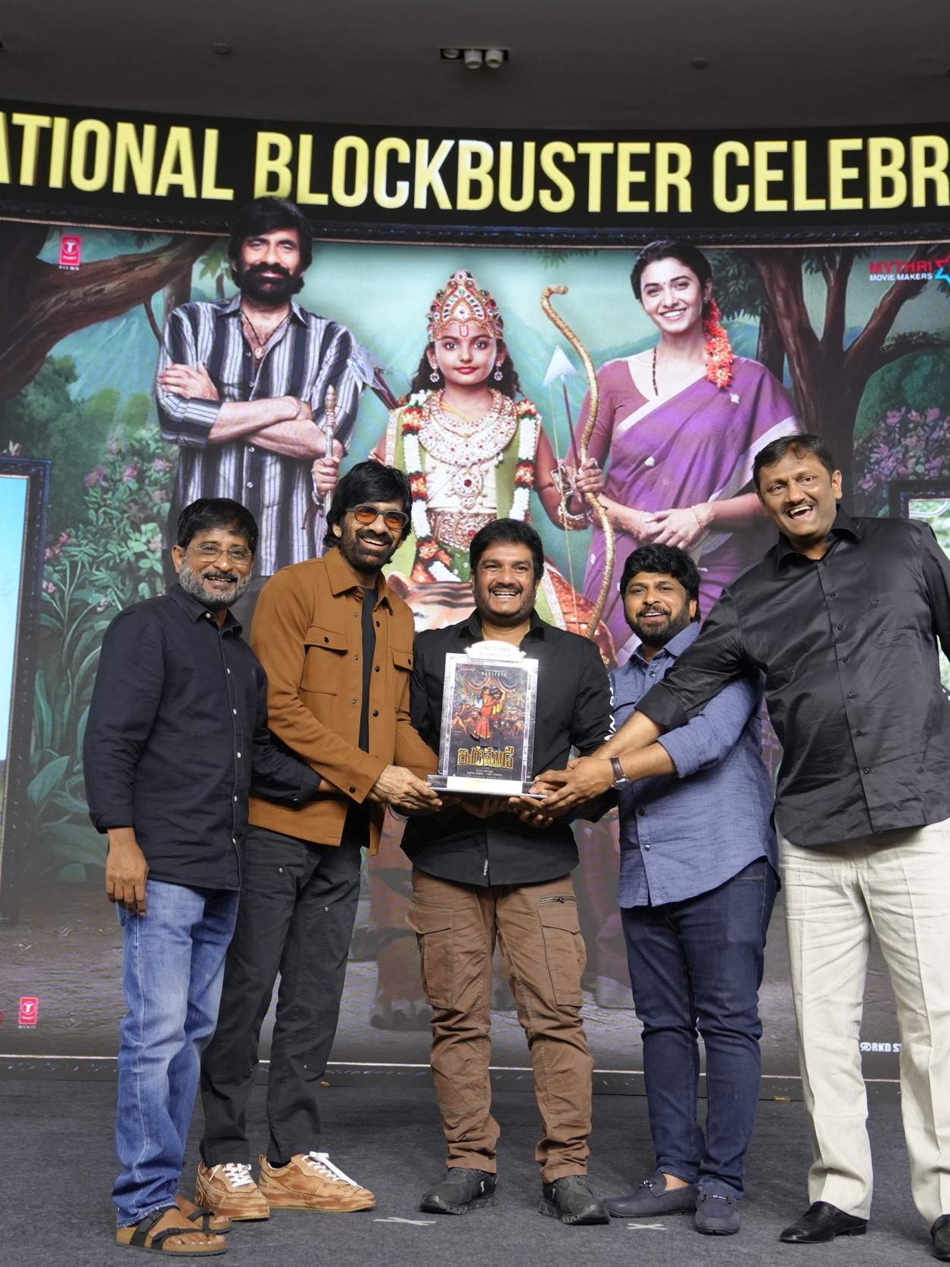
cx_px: 540
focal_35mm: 50
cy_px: 628
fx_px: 1830
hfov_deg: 29.1
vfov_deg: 38.2
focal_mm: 34
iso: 1600
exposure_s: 1/160
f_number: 3.5
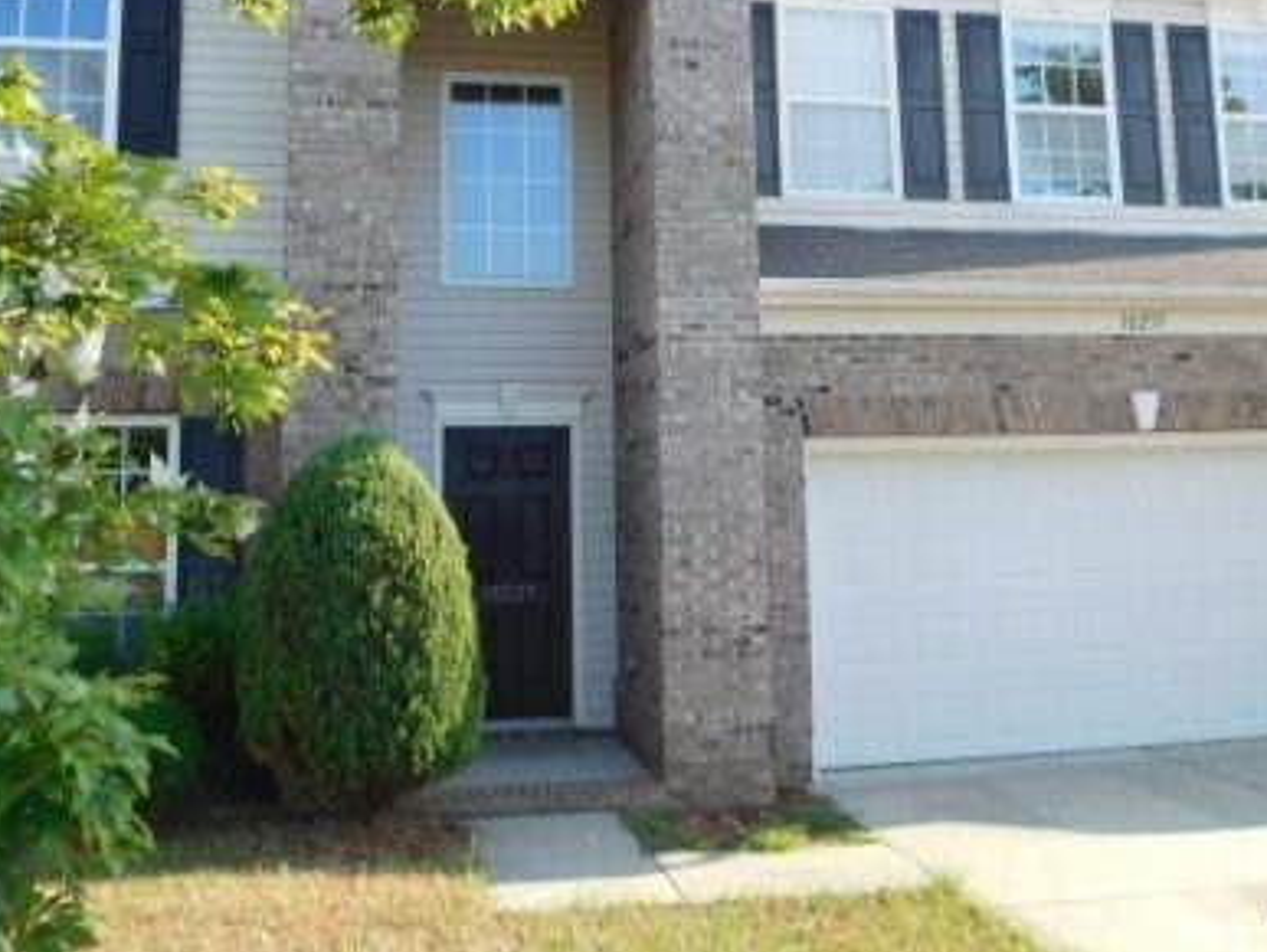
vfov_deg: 37.4
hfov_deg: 48.9
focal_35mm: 38
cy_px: 324
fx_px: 1392
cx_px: 655
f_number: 3
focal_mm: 4
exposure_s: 1/400
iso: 125
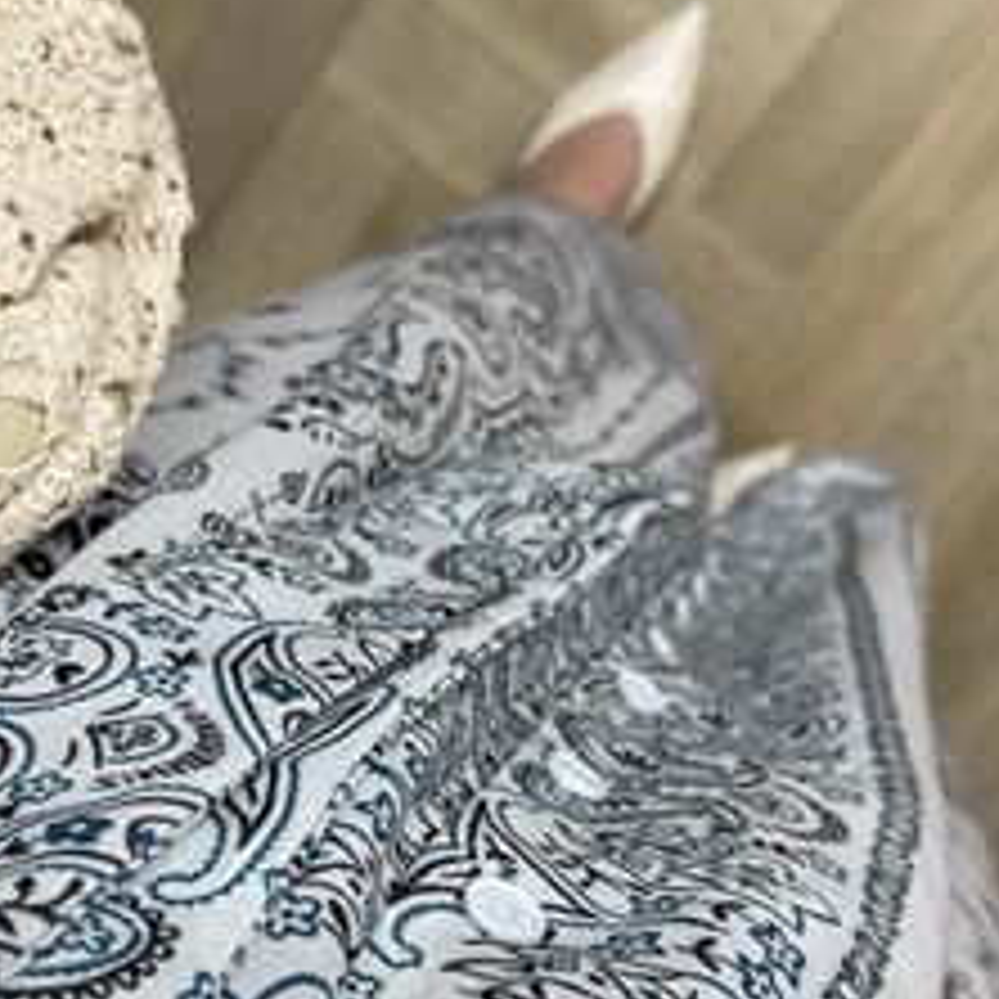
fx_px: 1665
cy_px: 659
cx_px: 338
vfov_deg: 33.1
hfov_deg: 33.1
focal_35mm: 51
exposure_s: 1/100
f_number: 1.78
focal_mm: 6.76
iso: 125
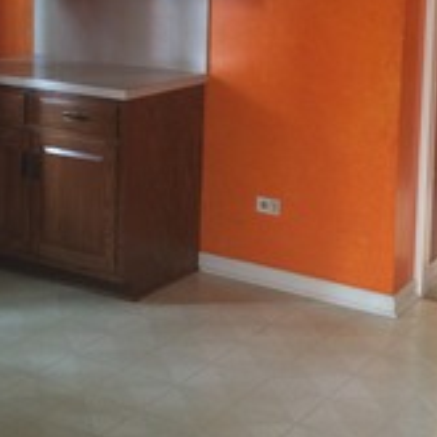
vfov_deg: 22.0
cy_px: 61
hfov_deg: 22.4
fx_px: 1100
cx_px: 156
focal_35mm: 77
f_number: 2.2
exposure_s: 1/17
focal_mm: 4.12
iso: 320
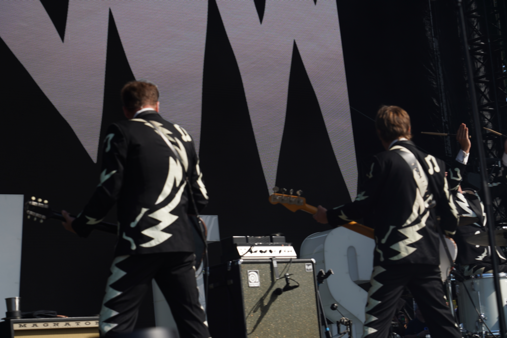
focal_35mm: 105
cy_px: 169
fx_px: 1479
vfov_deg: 13.0
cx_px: 254
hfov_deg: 19.5
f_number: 6.3
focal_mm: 105
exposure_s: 1/400
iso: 100
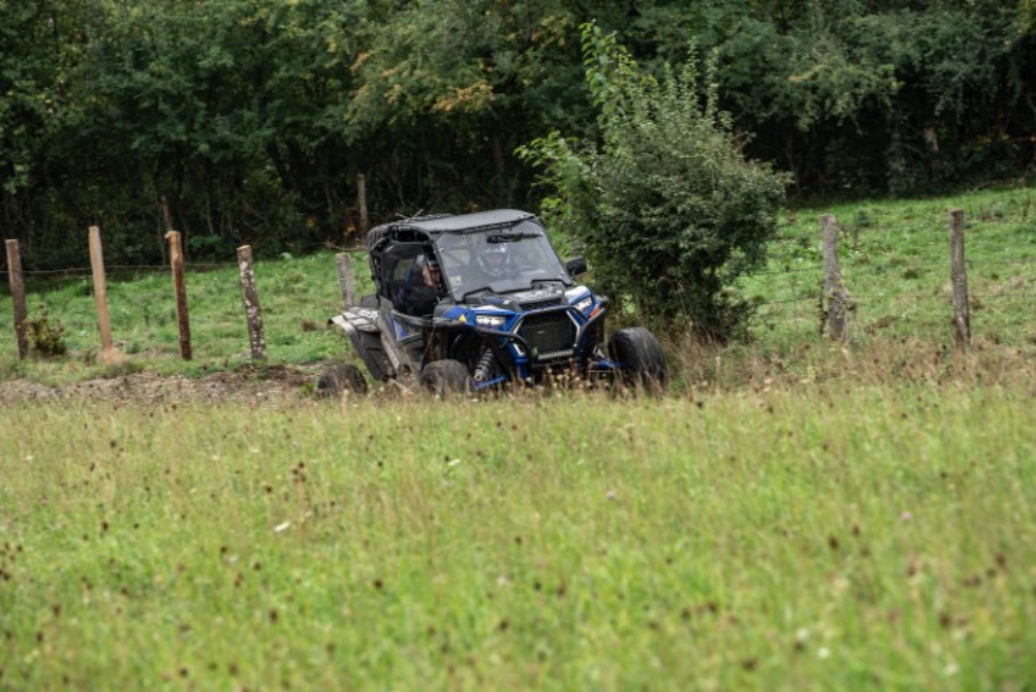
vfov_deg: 6.9
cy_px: 346
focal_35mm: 200
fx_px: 5758
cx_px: 518
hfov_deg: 10.3
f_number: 5
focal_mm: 200
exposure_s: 1/200
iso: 100
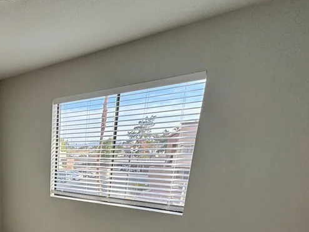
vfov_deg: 43.2
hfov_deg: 51.3
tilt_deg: -14.8
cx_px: 10
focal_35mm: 29
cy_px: 218
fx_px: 259
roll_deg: +0.2
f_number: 2.2
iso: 40
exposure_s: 1/268
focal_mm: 2.22
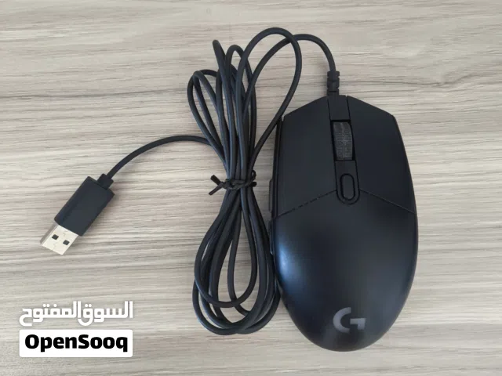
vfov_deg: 58.9
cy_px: 188
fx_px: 334
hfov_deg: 73.9
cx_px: 251
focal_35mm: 23
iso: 500
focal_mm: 5.35
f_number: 1.7
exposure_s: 1/50
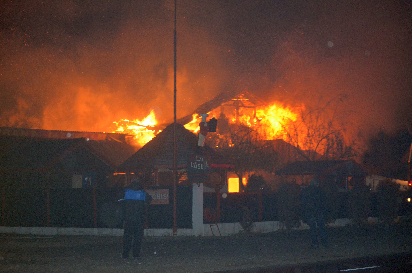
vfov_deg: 16.5
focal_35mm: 82
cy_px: 136
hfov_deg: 24.7
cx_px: 206
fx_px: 942
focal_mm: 55
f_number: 4
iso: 3200
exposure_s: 1/60
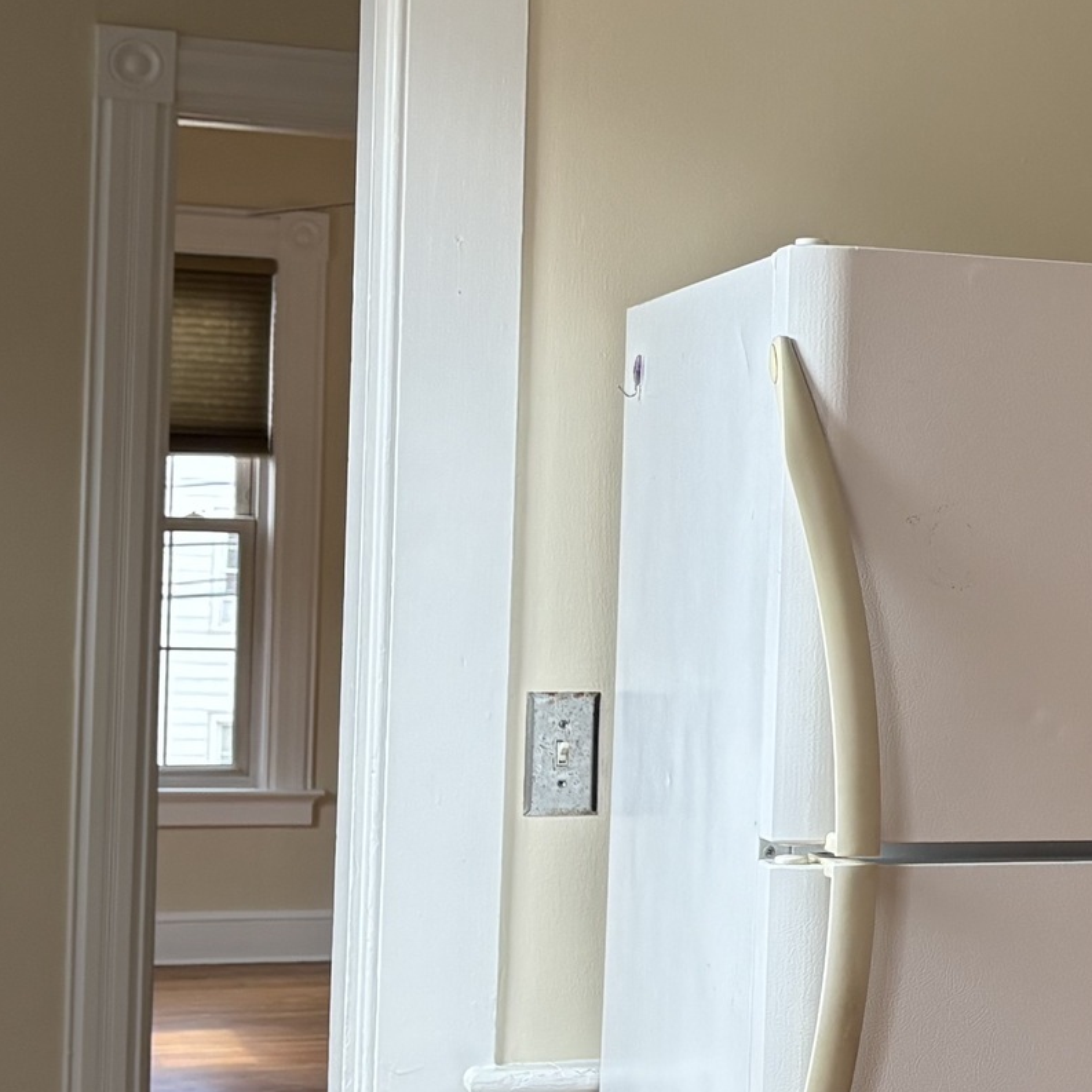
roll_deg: -1.0
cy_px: 534
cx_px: 1327
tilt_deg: +0.4
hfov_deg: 18.4
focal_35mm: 89
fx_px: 3176
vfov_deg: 19.5
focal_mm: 5.96
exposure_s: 1/259
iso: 64
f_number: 1.6
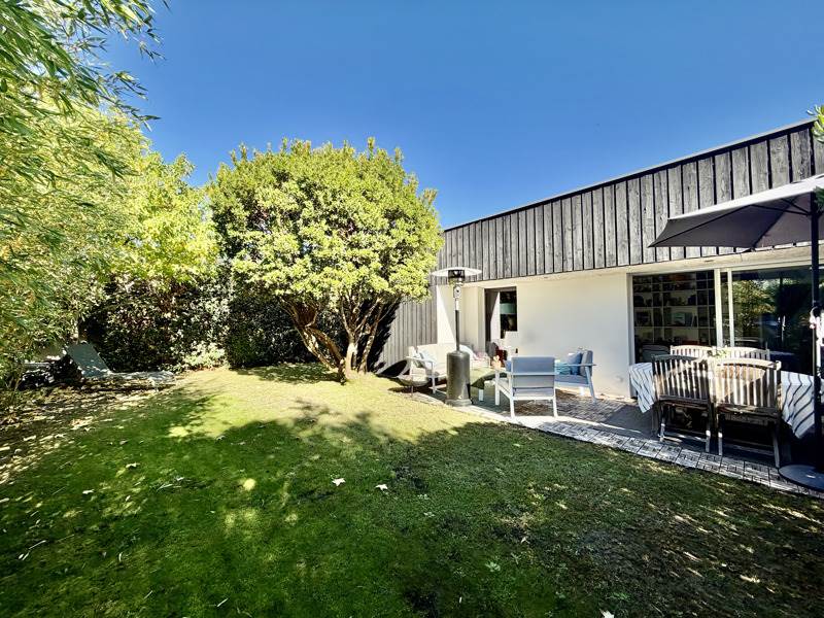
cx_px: 412
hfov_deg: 102.1
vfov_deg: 85.7
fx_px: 333
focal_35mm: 14
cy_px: 309
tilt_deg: +2.1
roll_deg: +0.9
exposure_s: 1/502
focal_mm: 2.22
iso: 50
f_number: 2.2
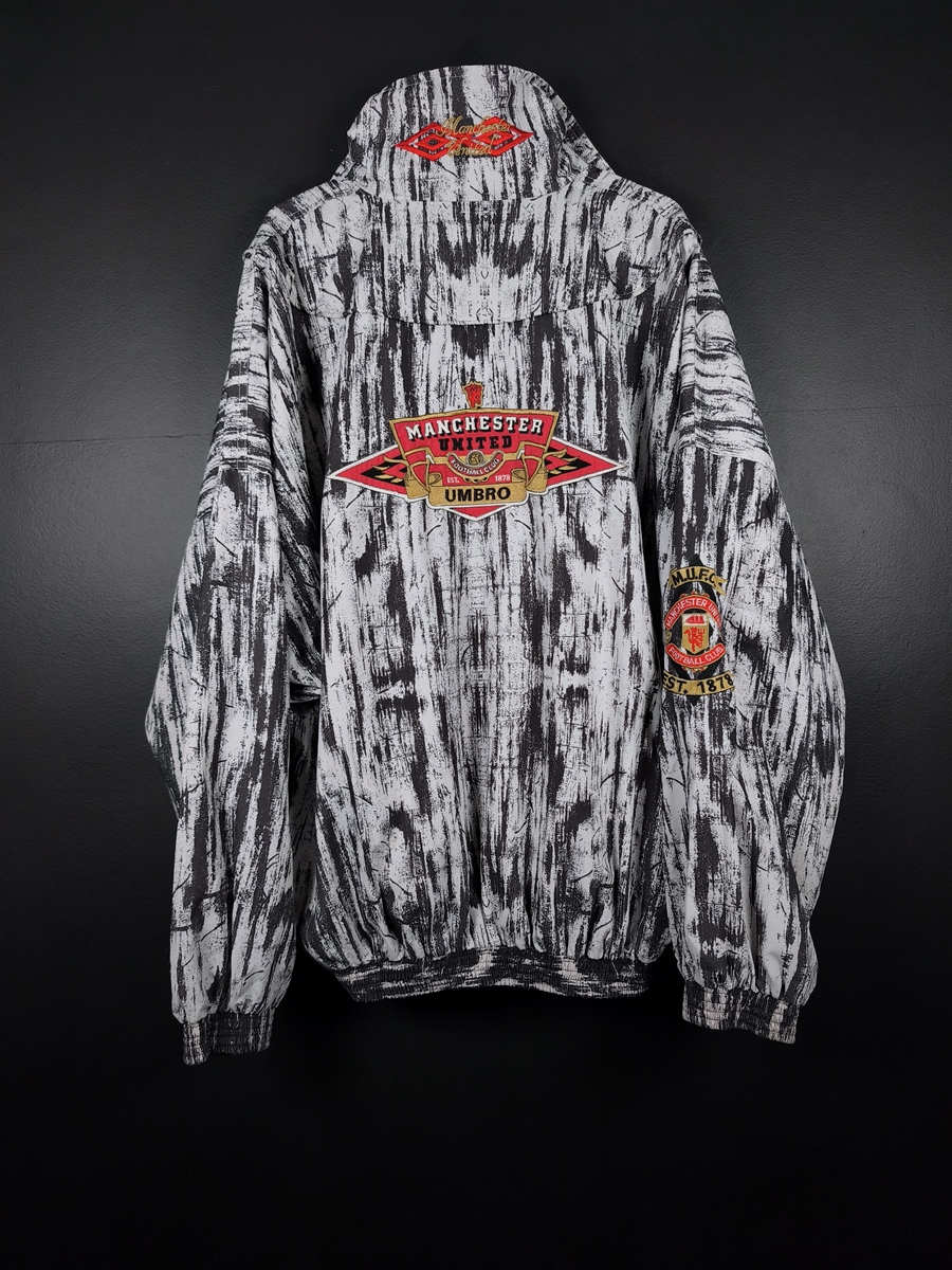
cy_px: 635
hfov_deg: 58.9
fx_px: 843
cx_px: 476
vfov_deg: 73.9
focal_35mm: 23
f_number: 1.6
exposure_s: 1/200
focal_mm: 6.57
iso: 400
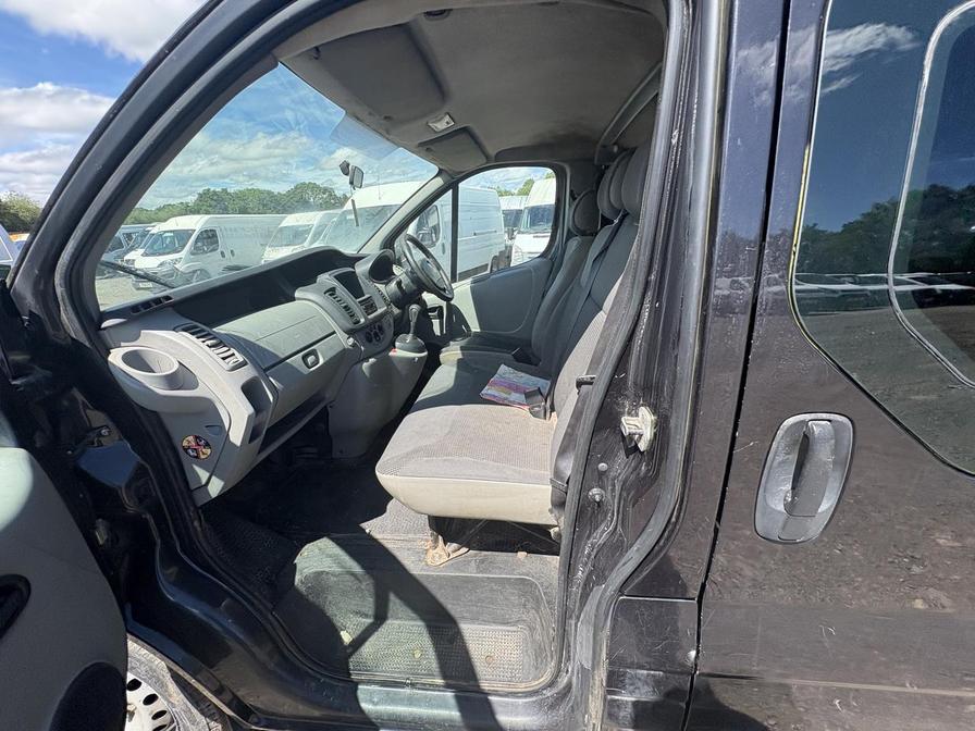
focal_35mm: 14
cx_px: 488
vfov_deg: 85.7
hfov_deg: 102.1
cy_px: 366
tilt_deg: -15.8
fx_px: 394
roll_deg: -2.4
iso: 50
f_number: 2.2
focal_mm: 2.22
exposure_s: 1/552
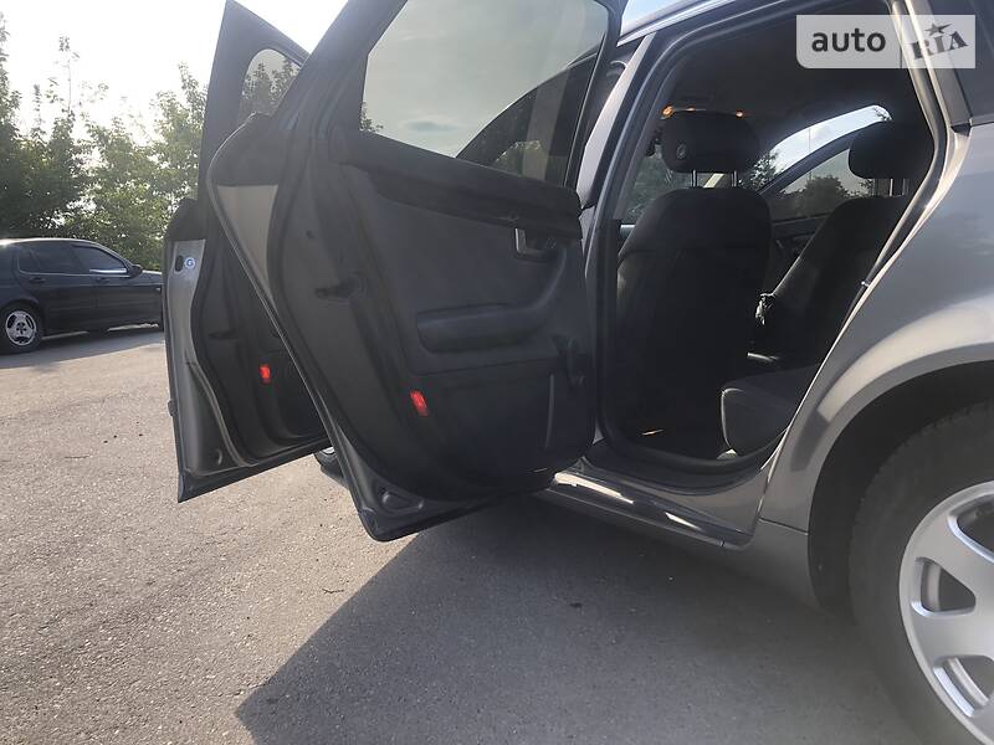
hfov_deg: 63.4
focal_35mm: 28
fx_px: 804
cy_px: 372
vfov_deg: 49.7
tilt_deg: -8.5
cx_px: 497
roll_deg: +2.7
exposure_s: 1/444
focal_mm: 4
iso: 20
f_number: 1.8
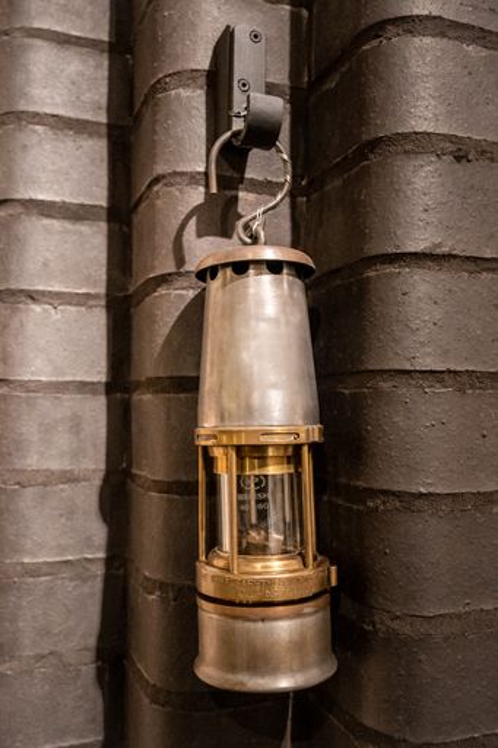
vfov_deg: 61.9
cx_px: 249
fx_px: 623
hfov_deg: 43.6
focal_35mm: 30
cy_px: 374
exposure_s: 1/80
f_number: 3.8
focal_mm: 20.5
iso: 7200
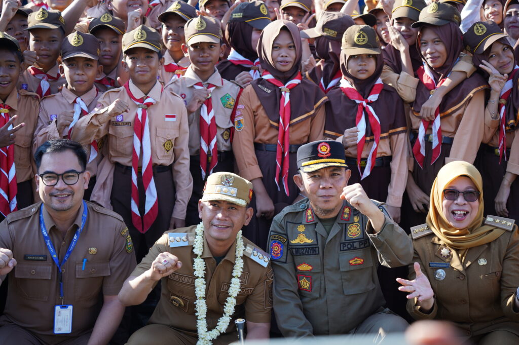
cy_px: 172
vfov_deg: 19.4
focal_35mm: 70
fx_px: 1008
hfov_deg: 28.9
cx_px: 260
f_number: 4
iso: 160
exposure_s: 1/200
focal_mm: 70
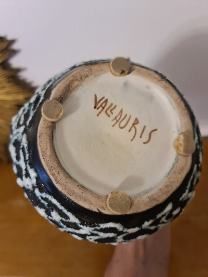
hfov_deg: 54.9
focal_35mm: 25
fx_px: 200
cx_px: 104
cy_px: 138
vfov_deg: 69.4
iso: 640
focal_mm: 7
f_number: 1.8
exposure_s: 1/50
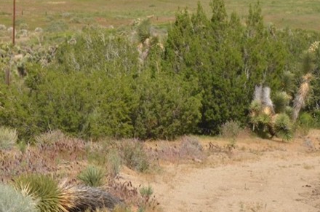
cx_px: 23
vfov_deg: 8.6
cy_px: -26
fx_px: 1393
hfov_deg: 13.0
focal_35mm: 157
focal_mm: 45
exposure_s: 1/250
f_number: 8
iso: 160
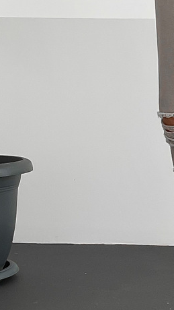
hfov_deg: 10.5
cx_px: 281
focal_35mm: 110
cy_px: 168
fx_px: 902
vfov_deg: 19.4
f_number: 1.8
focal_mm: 3
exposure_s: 1/120
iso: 25
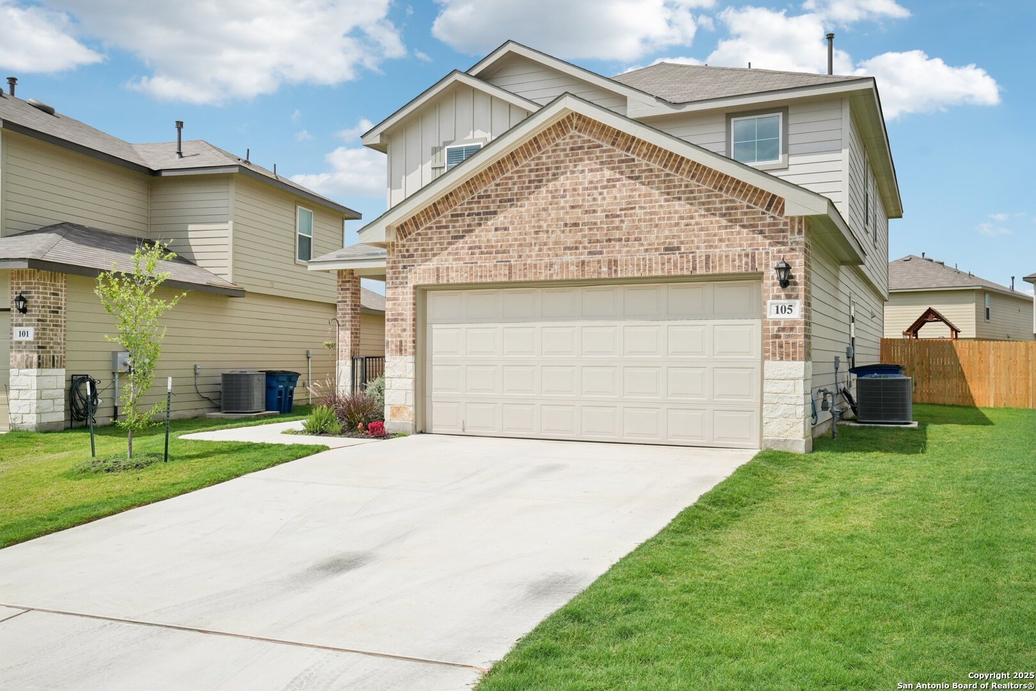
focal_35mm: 30
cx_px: 518
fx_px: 863
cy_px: 346
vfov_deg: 43.6
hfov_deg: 61.9
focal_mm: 30
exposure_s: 1/750
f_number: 8
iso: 200
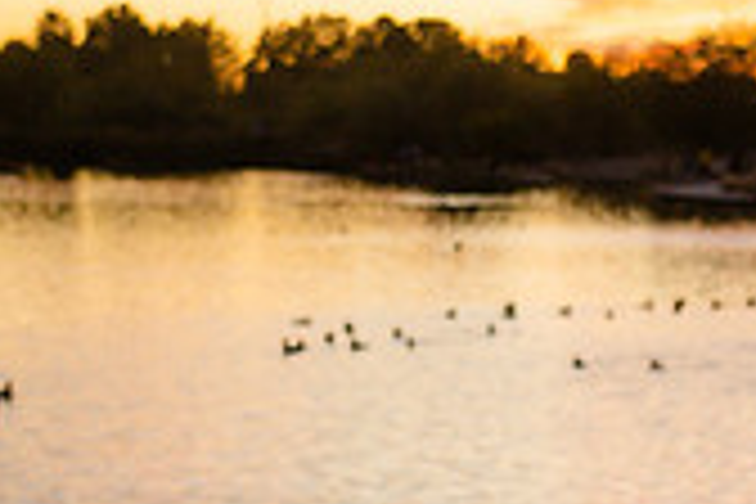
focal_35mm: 145
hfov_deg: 13.7
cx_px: 936
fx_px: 3045
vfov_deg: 9.4
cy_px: 583
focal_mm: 42
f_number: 4
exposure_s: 1/200
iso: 640
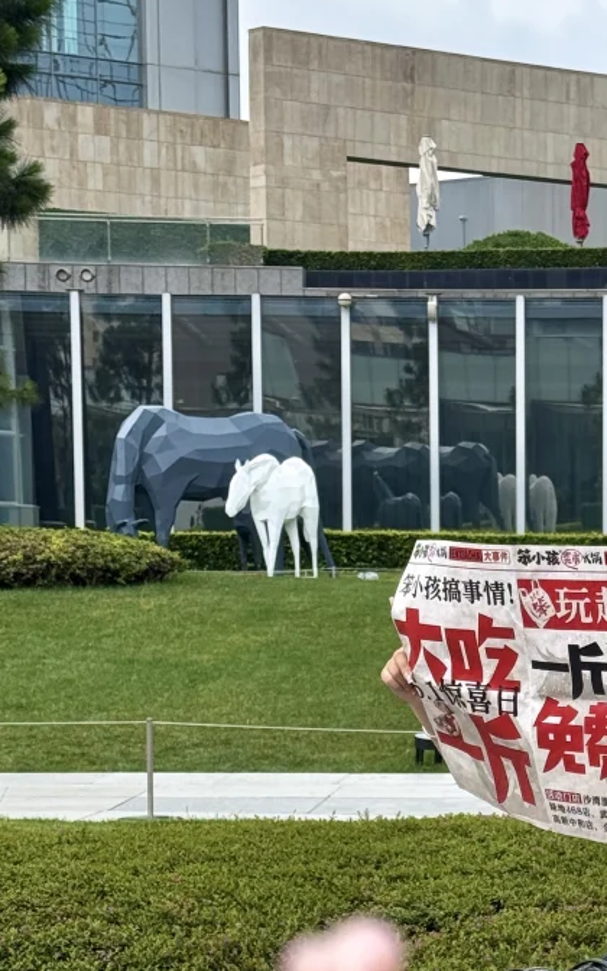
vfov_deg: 18.9
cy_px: 779
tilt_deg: -4.2
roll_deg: -1.0
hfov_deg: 11.8
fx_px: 2885
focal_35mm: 109
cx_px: 688
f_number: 1.78
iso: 64
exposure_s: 1/1458
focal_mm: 6.76
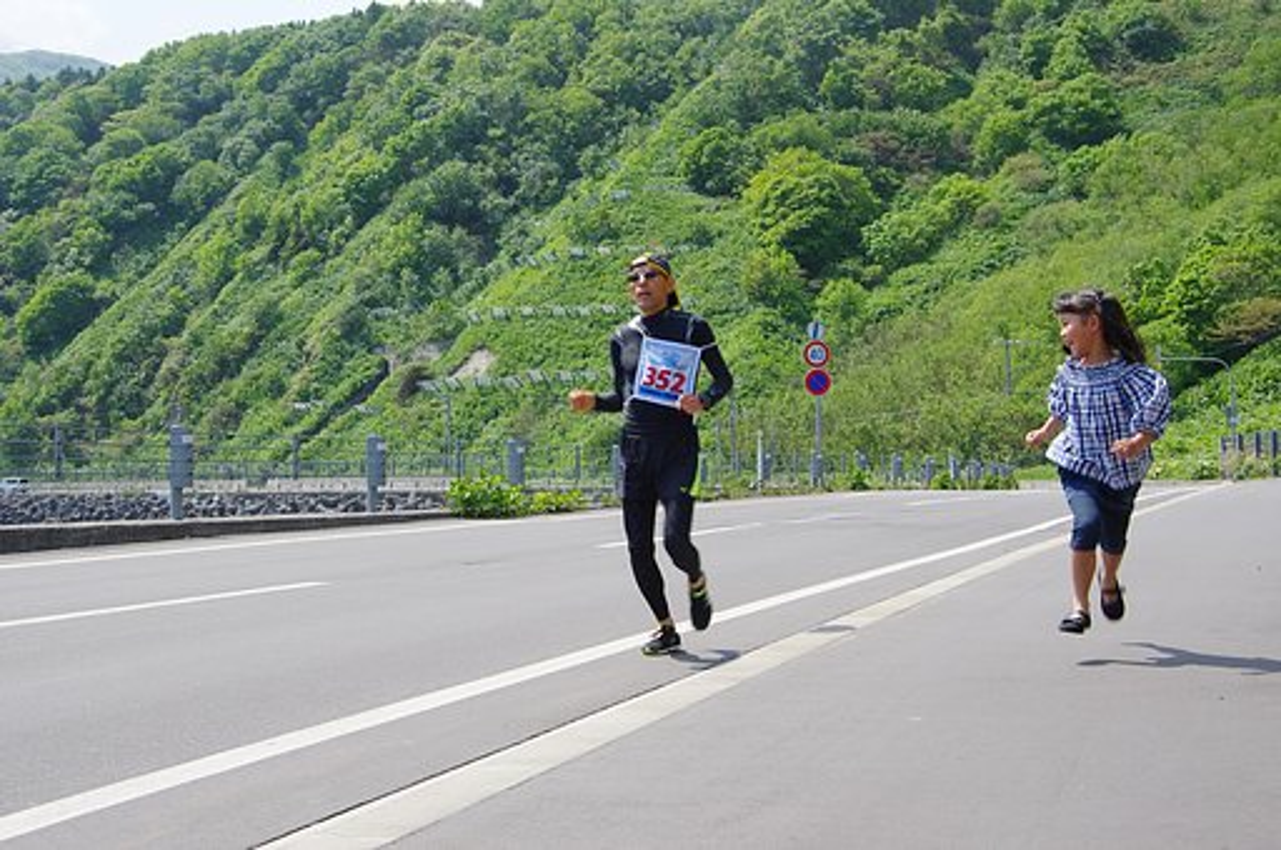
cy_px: 425
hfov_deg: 46.5
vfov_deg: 31.8
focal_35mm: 42
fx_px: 1493
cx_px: 640
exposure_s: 1/100
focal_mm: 28
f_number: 7.1
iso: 200
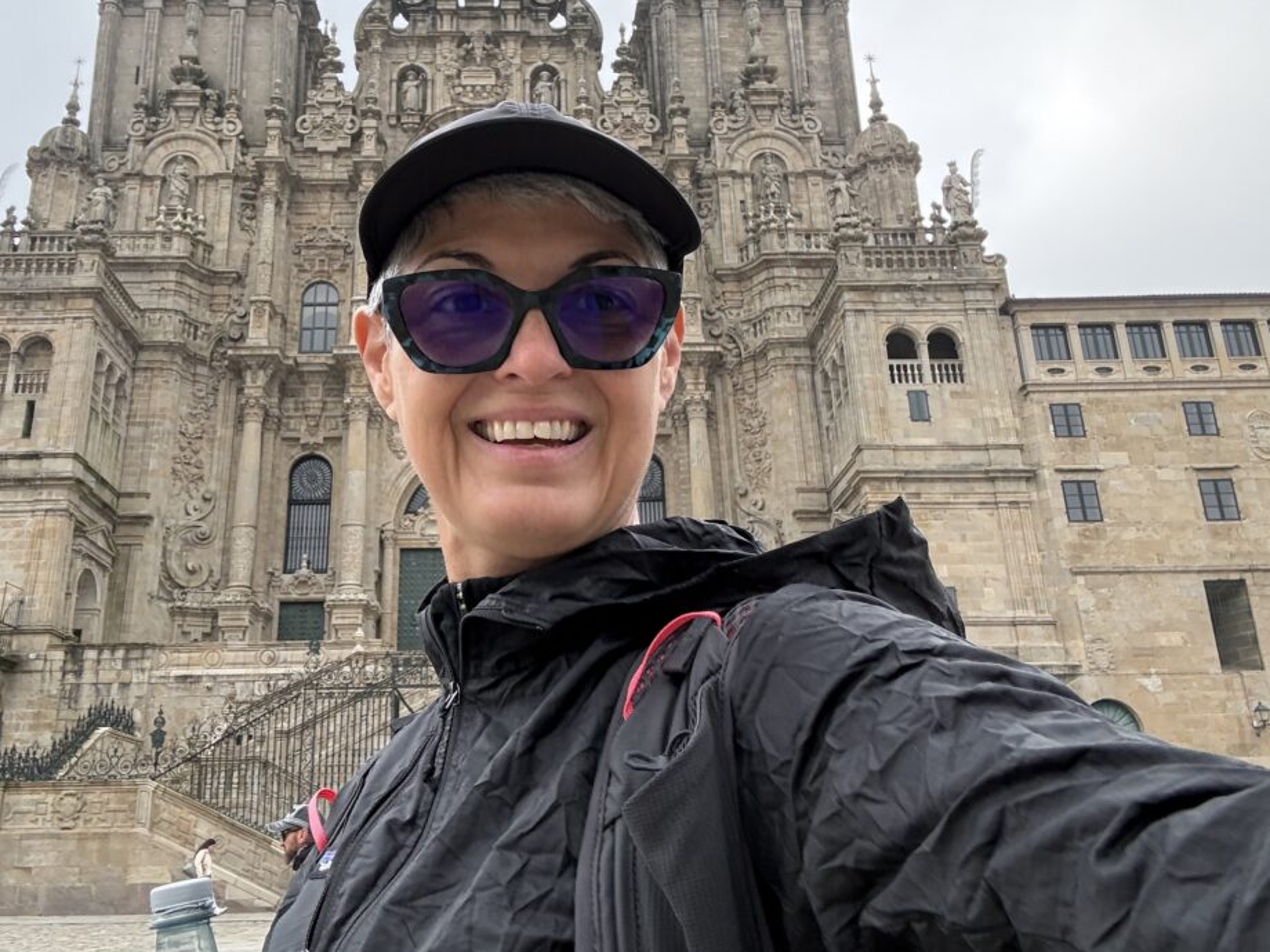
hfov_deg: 52.4
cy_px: 304
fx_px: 1284
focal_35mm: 35
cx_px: 525
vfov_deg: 40.1
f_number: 1.9
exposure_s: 1/429
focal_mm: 2.69
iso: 40
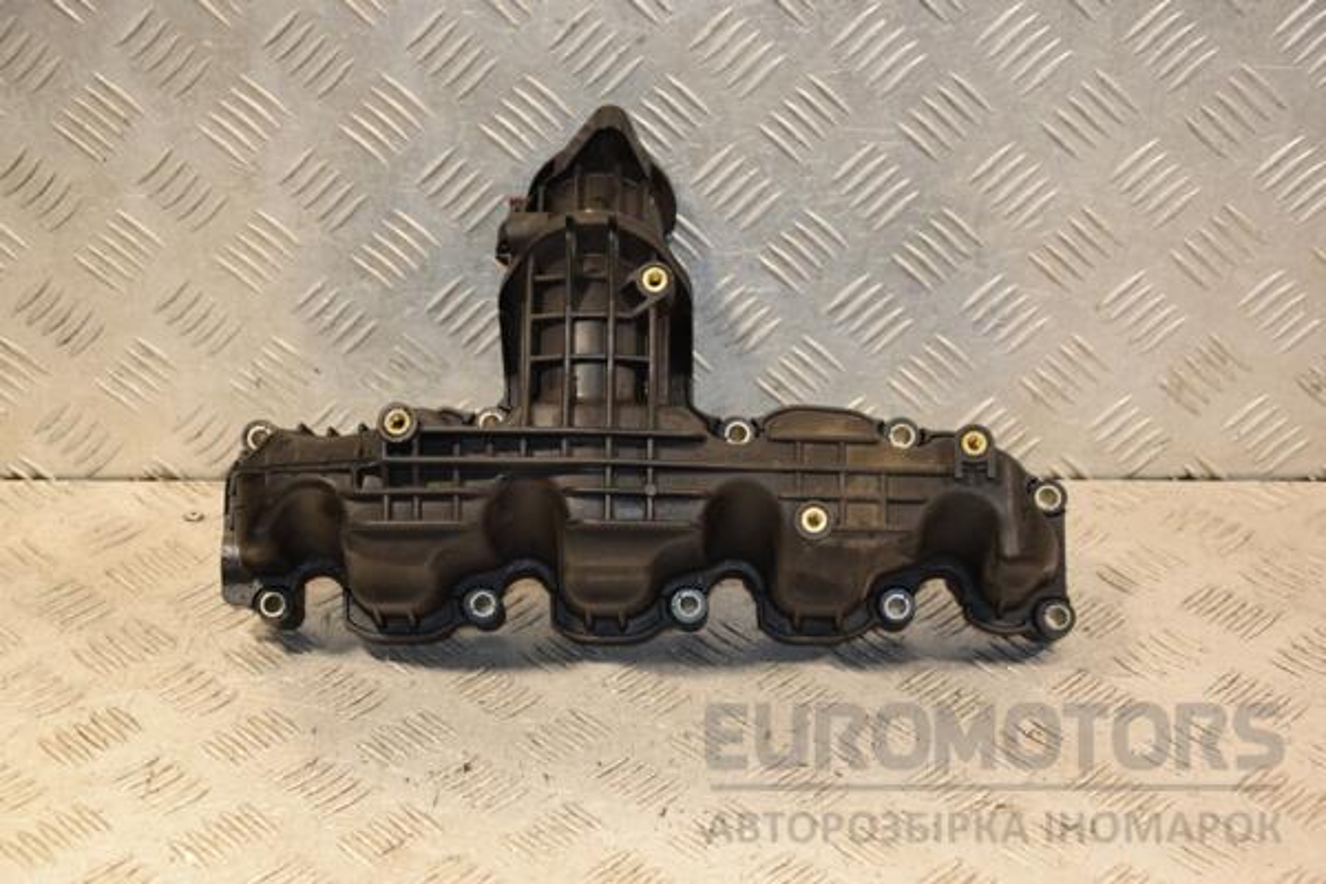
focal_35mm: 68
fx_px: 2486
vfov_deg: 20.2
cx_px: 663
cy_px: 442
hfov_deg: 29.9
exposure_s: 1/160
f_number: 4.8
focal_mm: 45
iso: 800
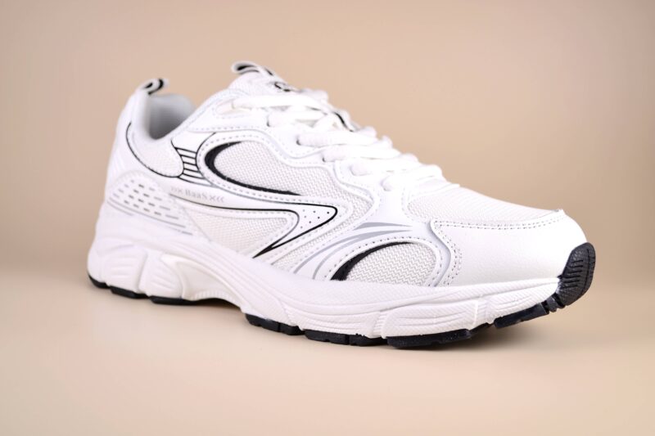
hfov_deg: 41.1
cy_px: 218
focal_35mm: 48
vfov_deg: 28.1
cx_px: 328
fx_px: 873
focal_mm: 32
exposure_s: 1/80
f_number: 4.8
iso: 100
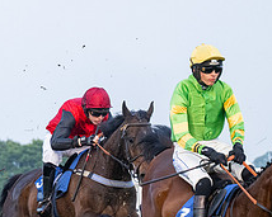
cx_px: -48
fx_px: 2671
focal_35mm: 332
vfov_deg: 4.7
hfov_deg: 5.8
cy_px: 202
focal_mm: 98
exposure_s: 1/2000
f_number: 4
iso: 1250
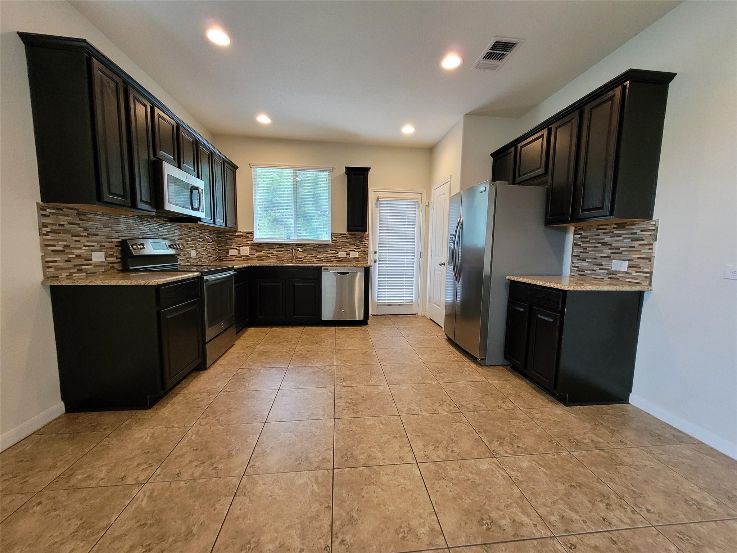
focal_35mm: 13
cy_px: 276
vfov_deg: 89.9
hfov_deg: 106.2
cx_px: 368
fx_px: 277
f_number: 2.2
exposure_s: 1/59
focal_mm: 1.74
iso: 320
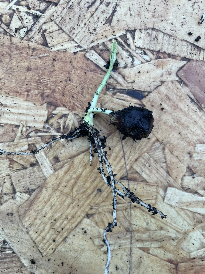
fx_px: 205
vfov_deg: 67.3
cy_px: 137
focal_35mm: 26
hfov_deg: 53.1
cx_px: 102
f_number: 1.6
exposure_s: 1/121
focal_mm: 4.2
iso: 32
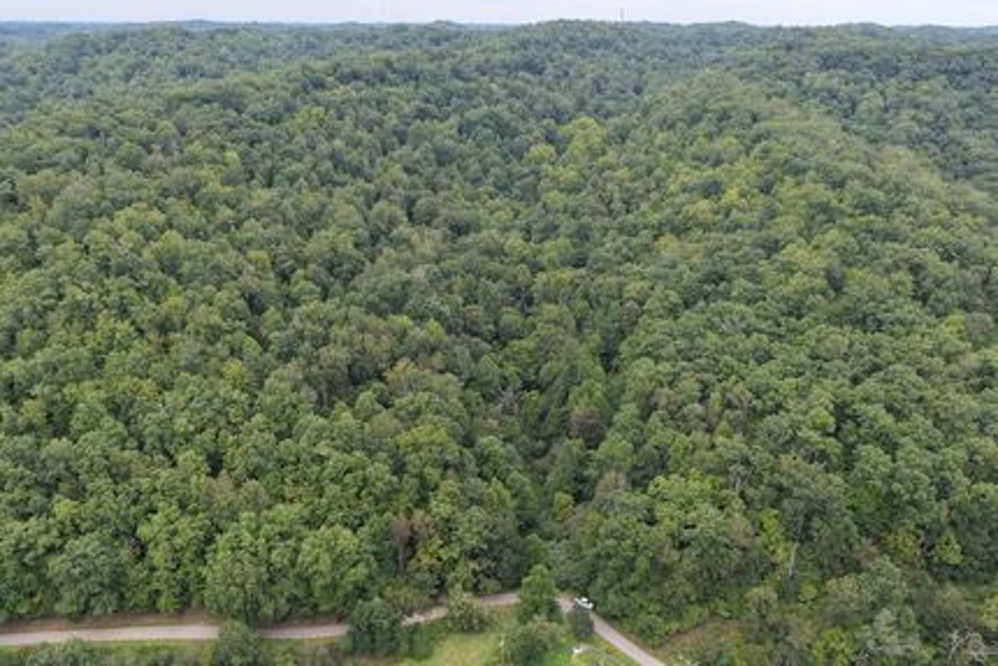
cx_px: 499
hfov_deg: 65.5
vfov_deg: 46.4
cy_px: 333
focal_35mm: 28
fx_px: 776
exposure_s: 1/500
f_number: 2.8
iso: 250
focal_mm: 14.45
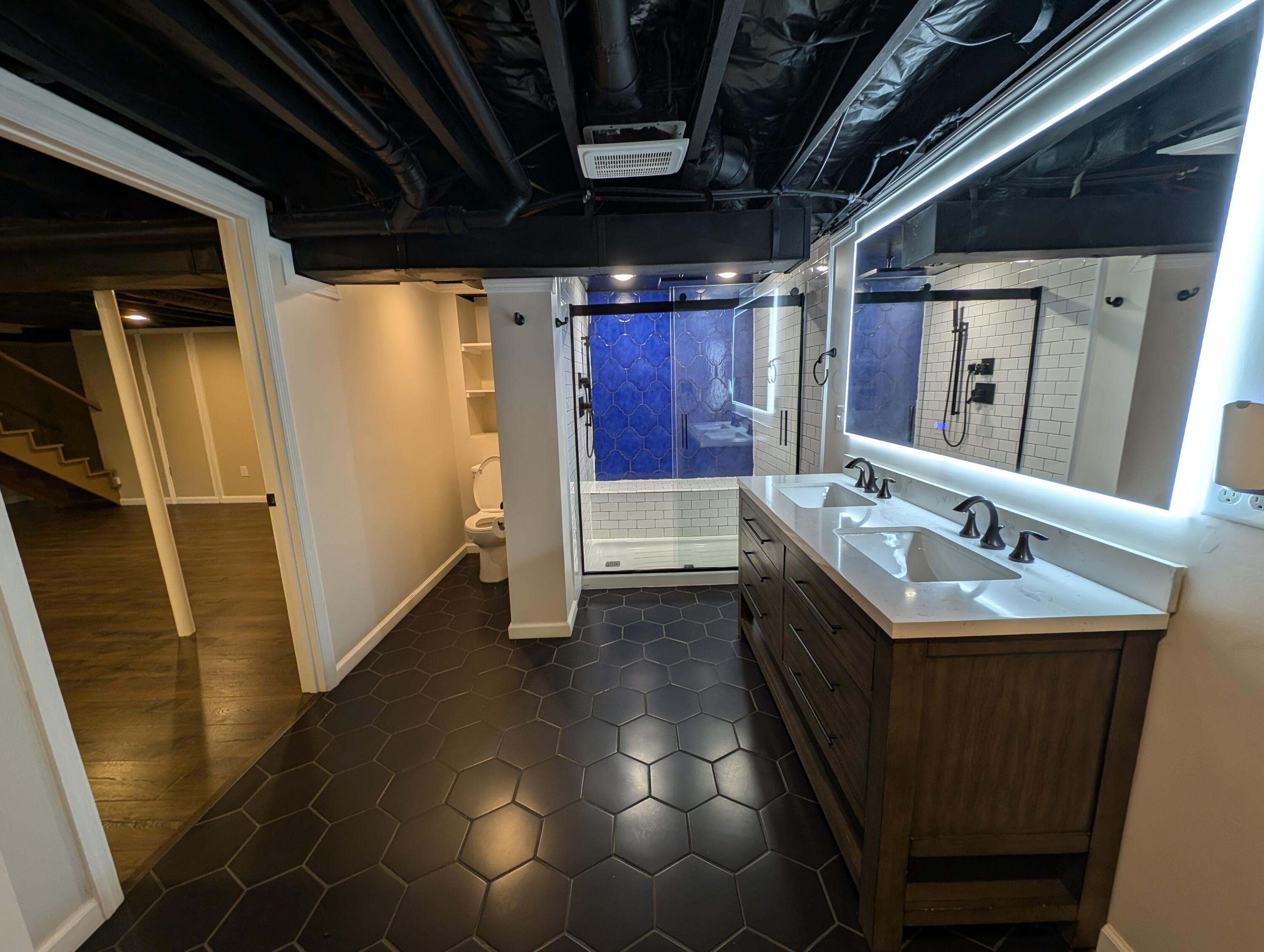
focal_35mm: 12
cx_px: 632
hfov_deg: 110.5
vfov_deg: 94.6
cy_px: 476
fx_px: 439
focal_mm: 2.23
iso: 42
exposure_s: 1/60
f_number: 1.95
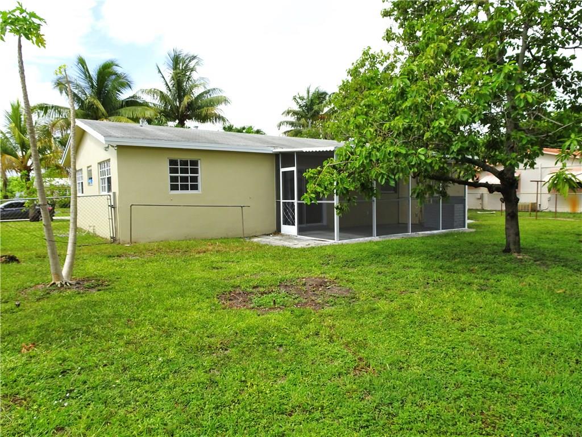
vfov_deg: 56.8
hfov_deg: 71.6
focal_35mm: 24
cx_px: 291
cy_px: 218
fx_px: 404
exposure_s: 1/800
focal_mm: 4.1
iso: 80
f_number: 3.5
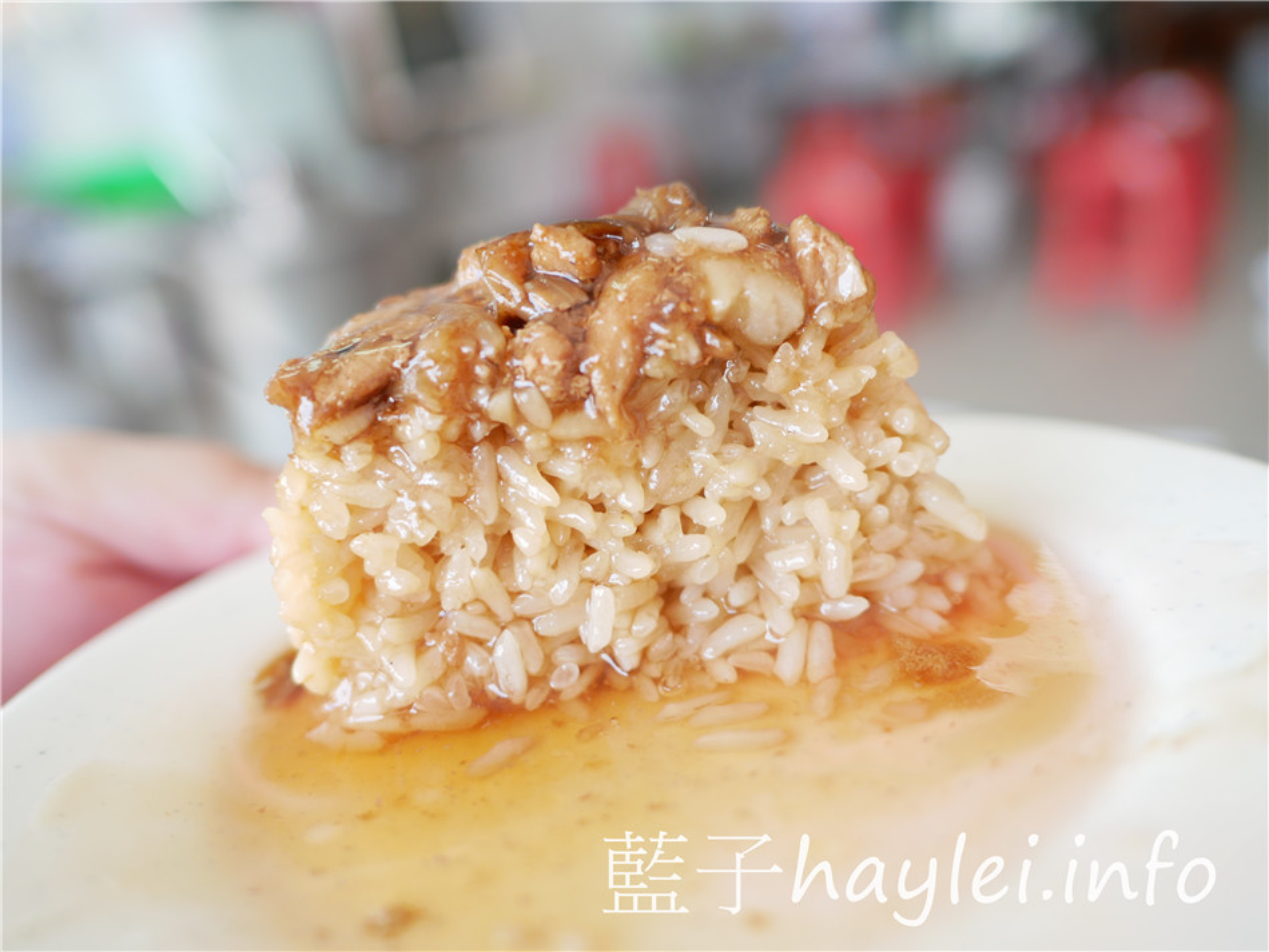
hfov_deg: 60.0
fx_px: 1100
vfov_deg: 46.8
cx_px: 634
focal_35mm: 30
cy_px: 476
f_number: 2
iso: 200
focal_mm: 15
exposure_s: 1/125
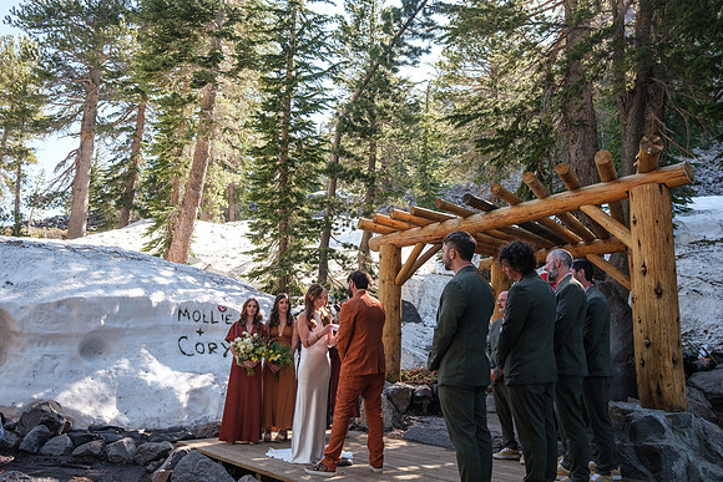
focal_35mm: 27
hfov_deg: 67.4
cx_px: 362
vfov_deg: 48.0
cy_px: 241
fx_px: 542
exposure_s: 1/400
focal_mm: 18
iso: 250
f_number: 3.6
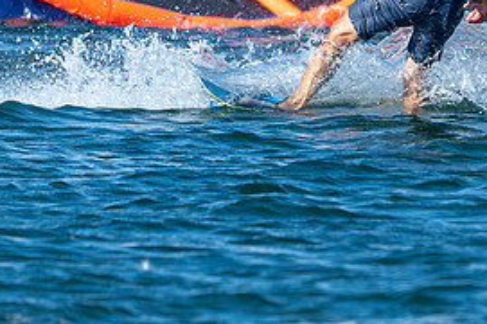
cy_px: 160
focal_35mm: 1838
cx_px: 574
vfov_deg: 0.7
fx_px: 24834
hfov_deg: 1.1
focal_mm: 600
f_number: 6.3
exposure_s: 1/1000
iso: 400
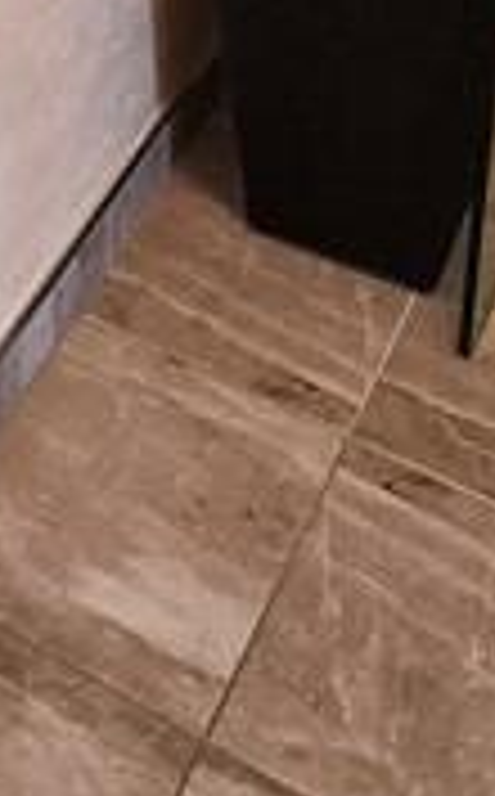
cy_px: -809
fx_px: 1690
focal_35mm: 78
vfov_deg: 17.9
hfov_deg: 16.4
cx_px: 50
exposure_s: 1/100
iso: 80
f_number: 2.2
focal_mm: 2.2
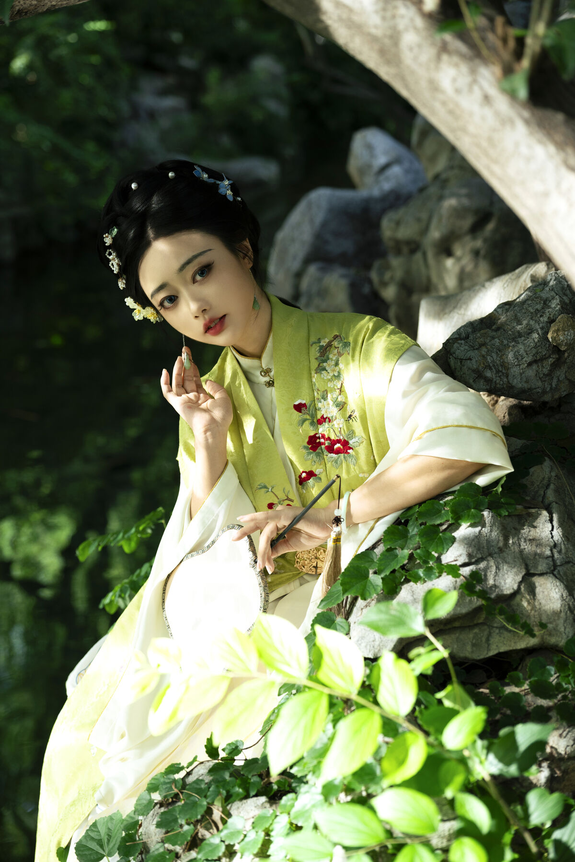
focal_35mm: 75
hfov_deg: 18.2
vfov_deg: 27.0
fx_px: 1795
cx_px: 288
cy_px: 431
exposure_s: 1/200
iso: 320
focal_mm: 75
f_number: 4
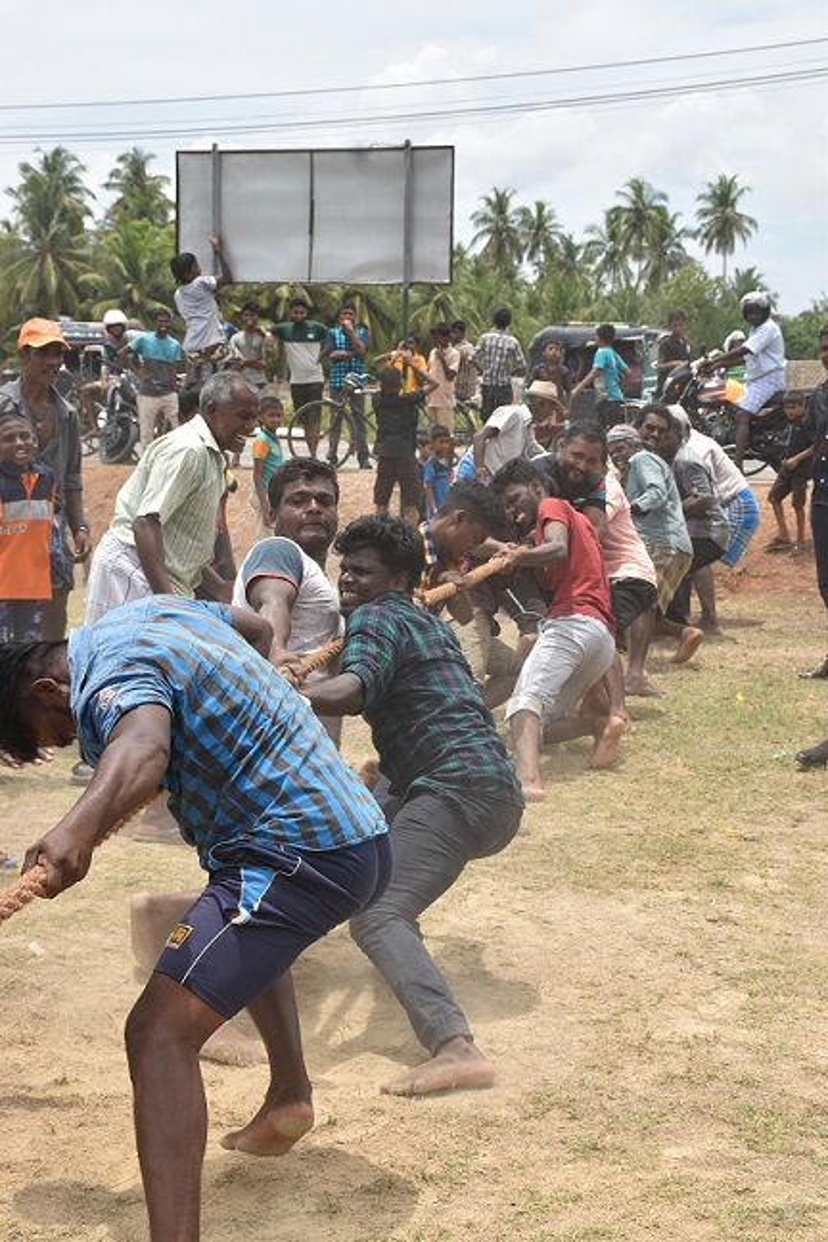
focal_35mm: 68
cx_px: 414
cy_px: 621
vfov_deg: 29.9
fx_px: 2329
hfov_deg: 20.2
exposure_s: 1/320
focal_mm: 45
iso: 200
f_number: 9
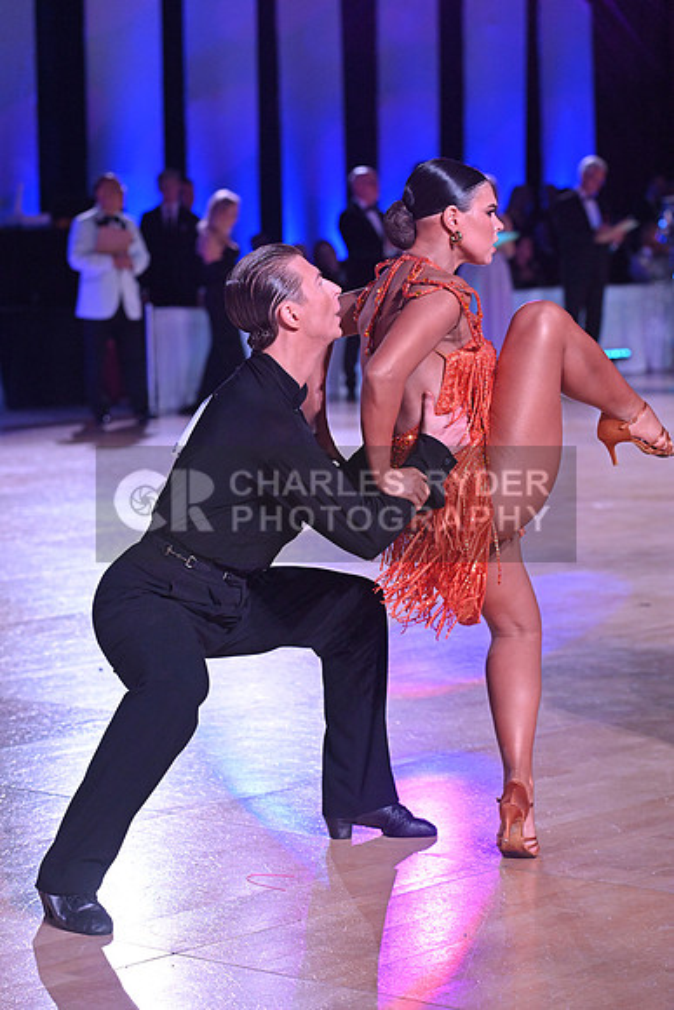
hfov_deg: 12.5
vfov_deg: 18.6
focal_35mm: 110
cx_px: 337
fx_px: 3087
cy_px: 505
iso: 4000
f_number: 5
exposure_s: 1/500
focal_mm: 110
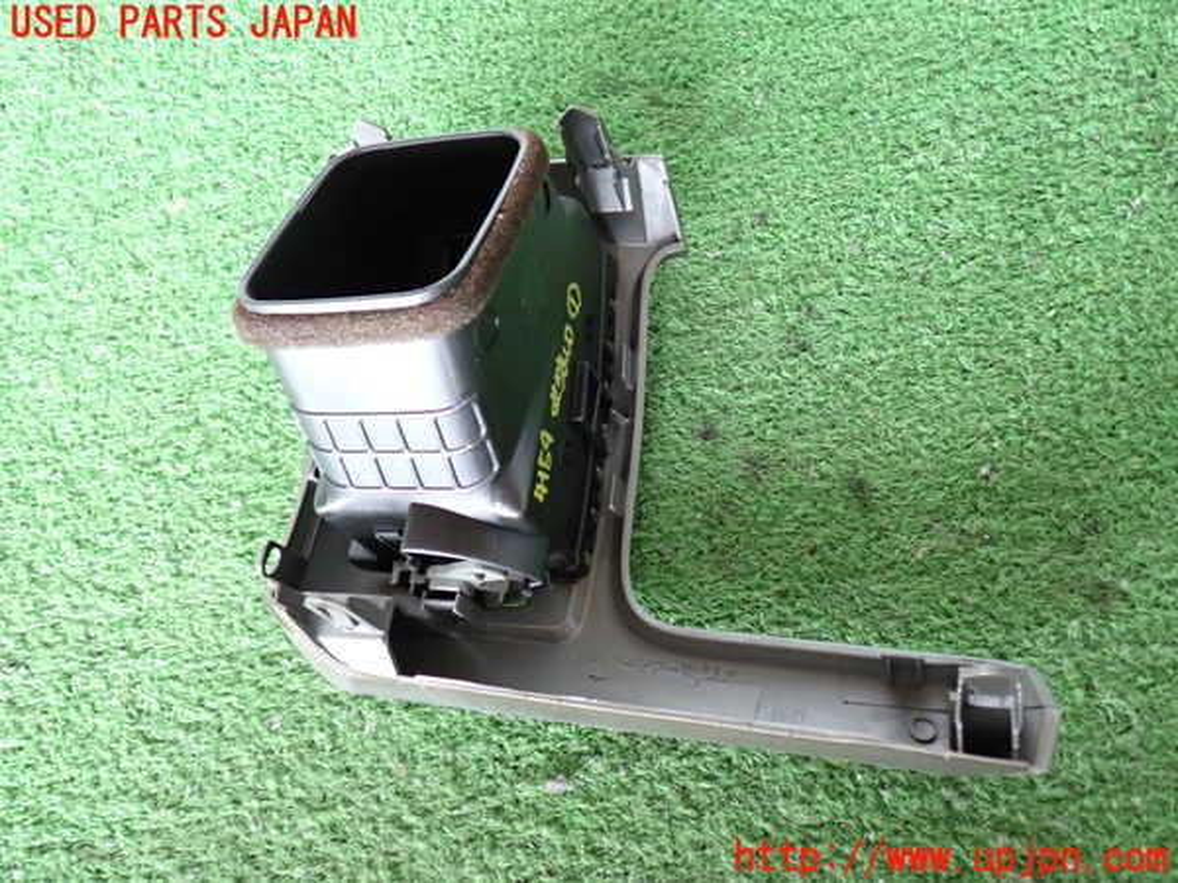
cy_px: 442
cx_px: 589
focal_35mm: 30
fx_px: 1021
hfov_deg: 60.0
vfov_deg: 46.8
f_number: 2.3
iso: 500
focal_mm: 5.4
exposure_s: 1/30
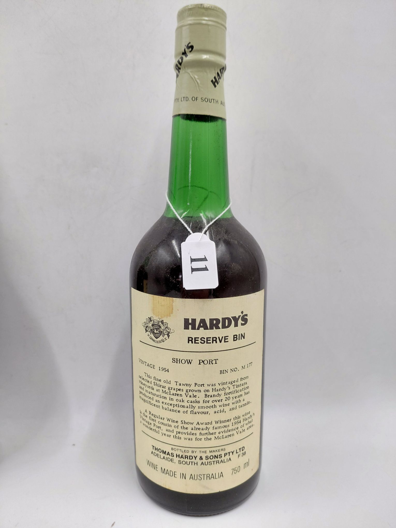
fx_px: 381
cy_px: 264
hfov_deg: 54.9
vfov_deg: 69.4
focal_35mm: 25
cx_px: 198
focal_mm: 4.69
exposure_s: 1/100
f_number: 1.8
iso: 160
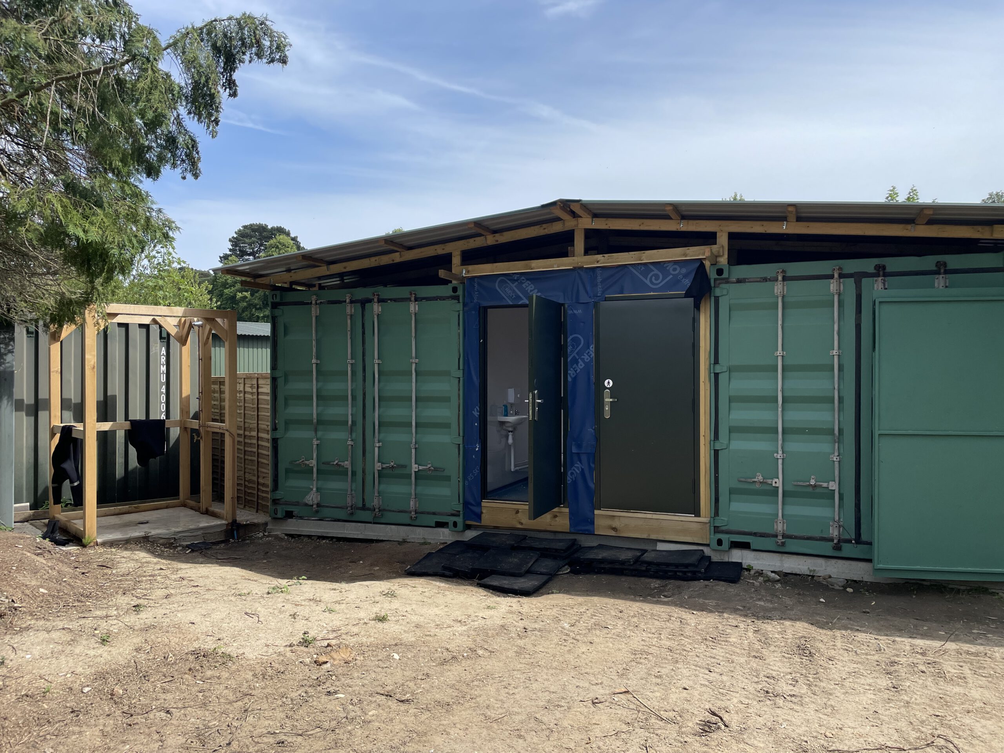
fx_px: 754
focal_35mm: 26
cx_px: 502
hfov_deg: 67.3
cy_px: 376
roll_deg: +0.0
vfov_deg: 53.1
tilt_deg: -0.9
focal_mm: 4.2
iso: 32
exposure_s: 1/2747
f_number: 1.6
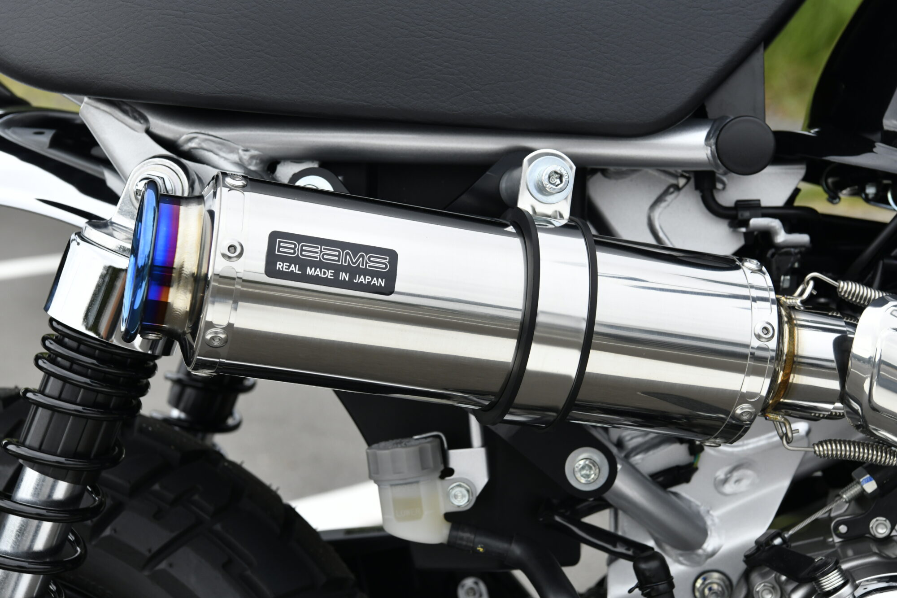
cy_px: 299
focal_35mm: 70
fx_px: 1744
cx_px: 448
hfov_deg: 28.8
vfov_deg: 19.5
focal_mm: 70
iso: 800
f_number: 10
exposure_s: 1/800
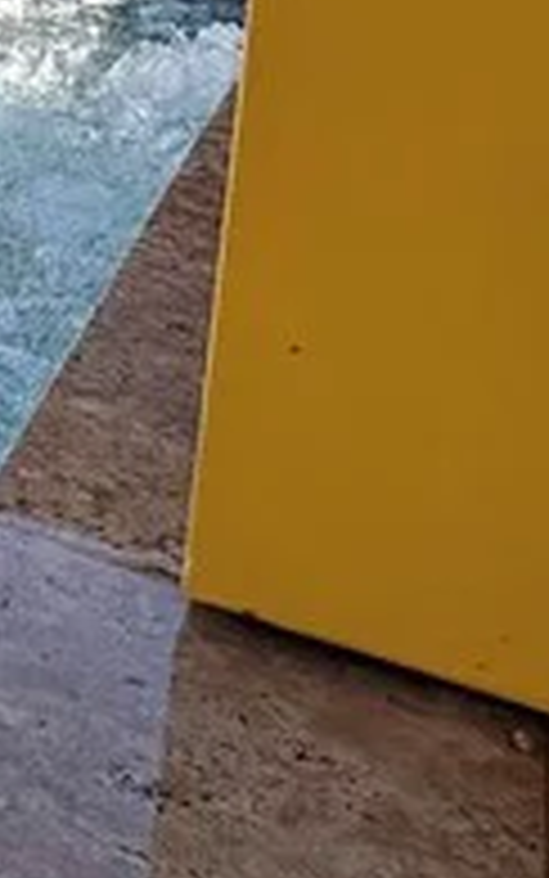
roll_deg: -0.9
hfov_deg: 12.2
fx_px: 1866
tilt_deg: -8.3
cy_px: -144
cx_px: -873
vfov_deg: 24.3
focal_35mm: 78
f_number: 2.2
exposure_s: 1/849
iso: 40
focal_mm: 2.22
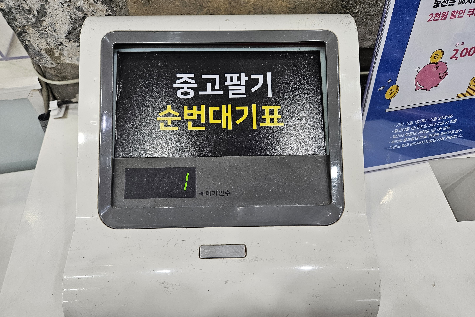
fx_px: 317
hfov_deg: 73.7
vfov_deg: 53.0
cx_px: 237
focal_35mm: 24
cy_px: 178
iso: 200
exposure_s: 1/120
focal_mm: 5.4
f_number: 1.8
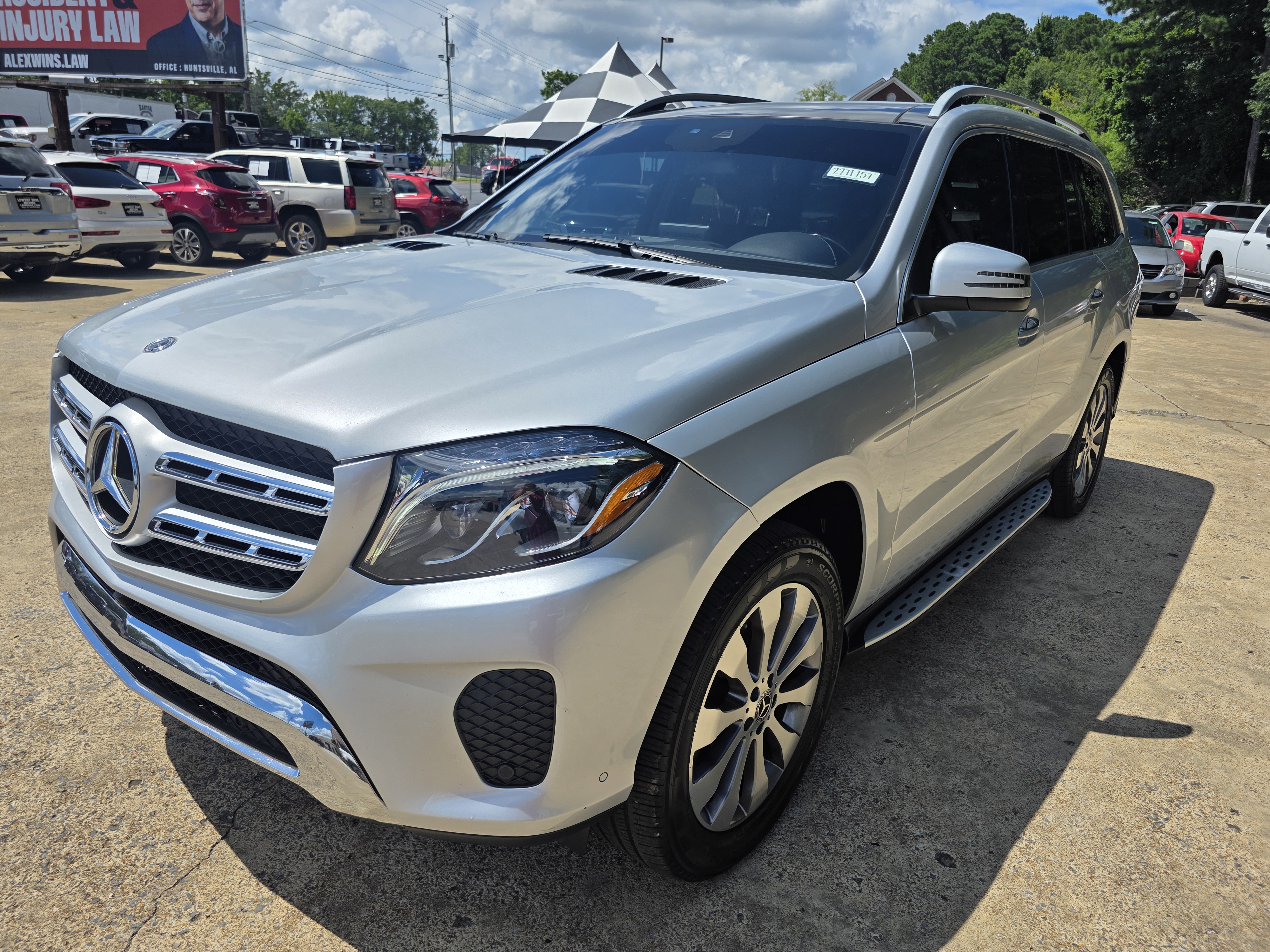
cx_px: 635
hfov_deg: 73.9
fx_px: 844
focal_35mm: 23
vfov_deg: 58.9
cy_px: 476
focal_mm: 6.3
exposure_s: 1/3891
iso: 25
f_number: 1.7
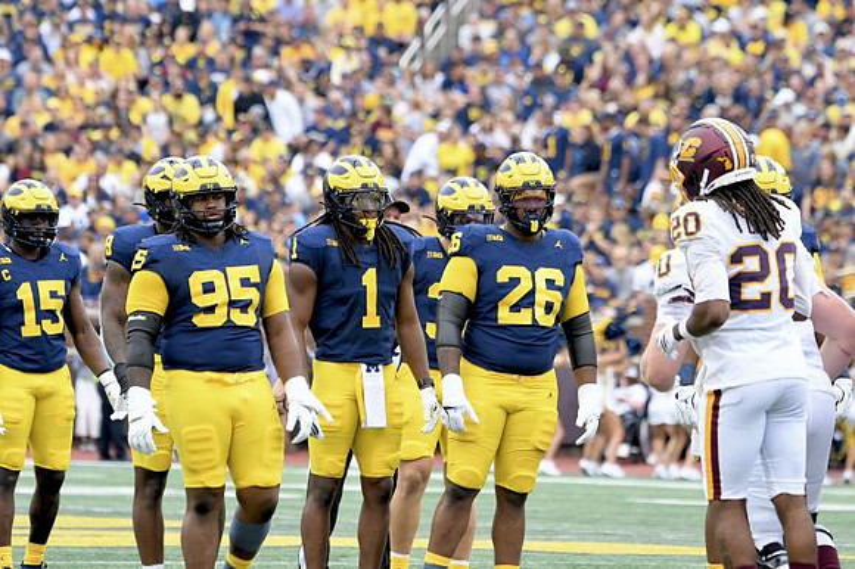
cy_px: 284
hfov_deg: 5.1
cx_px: 428
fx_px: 9613
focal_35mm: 405
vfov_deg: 3.4
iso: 1600
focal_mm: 270
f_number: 5.6
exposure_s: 1/1000
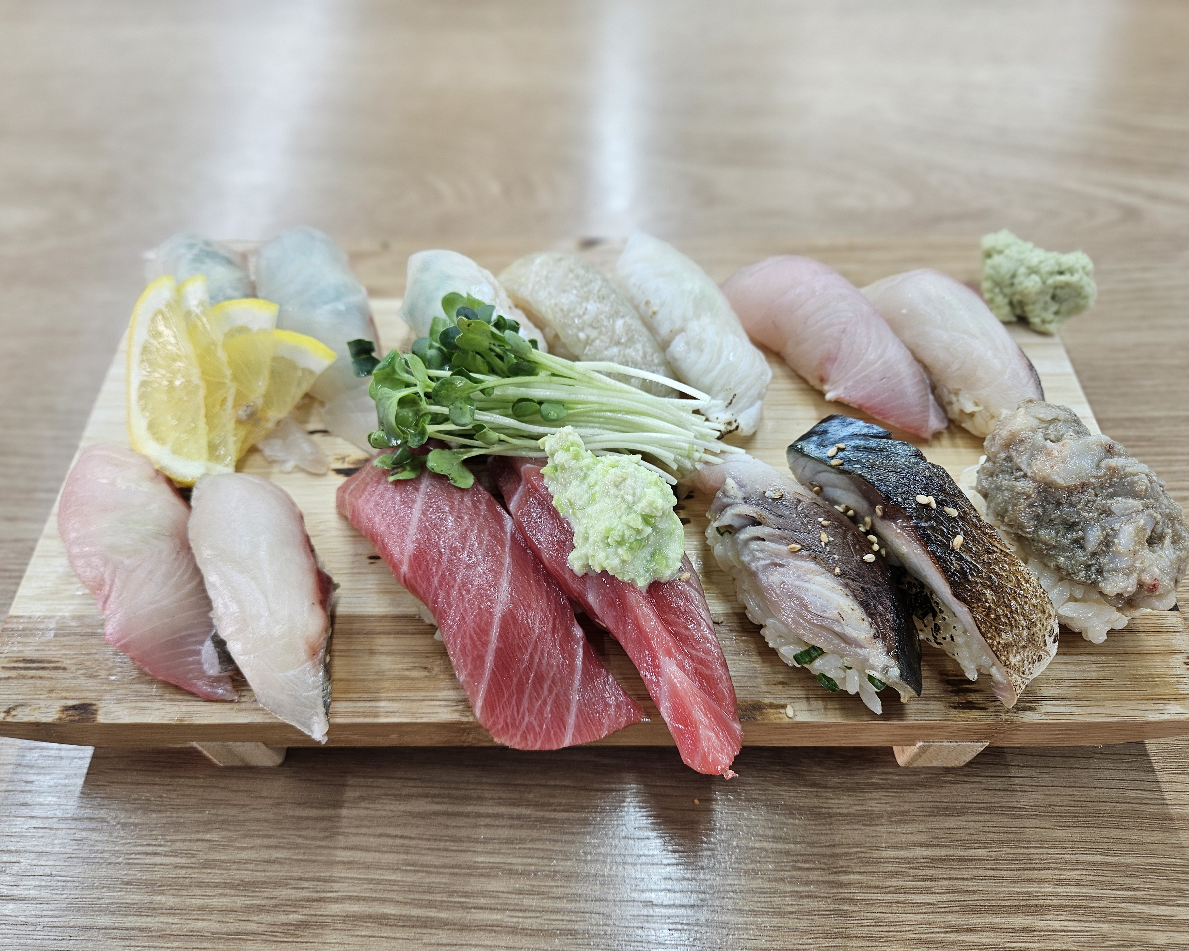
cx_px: 573
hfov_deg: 70.3
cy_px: 476
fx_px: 844
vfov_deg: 58.8
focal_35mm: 24
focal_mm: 5.4
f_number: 1.8
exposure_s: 1/120
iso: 100
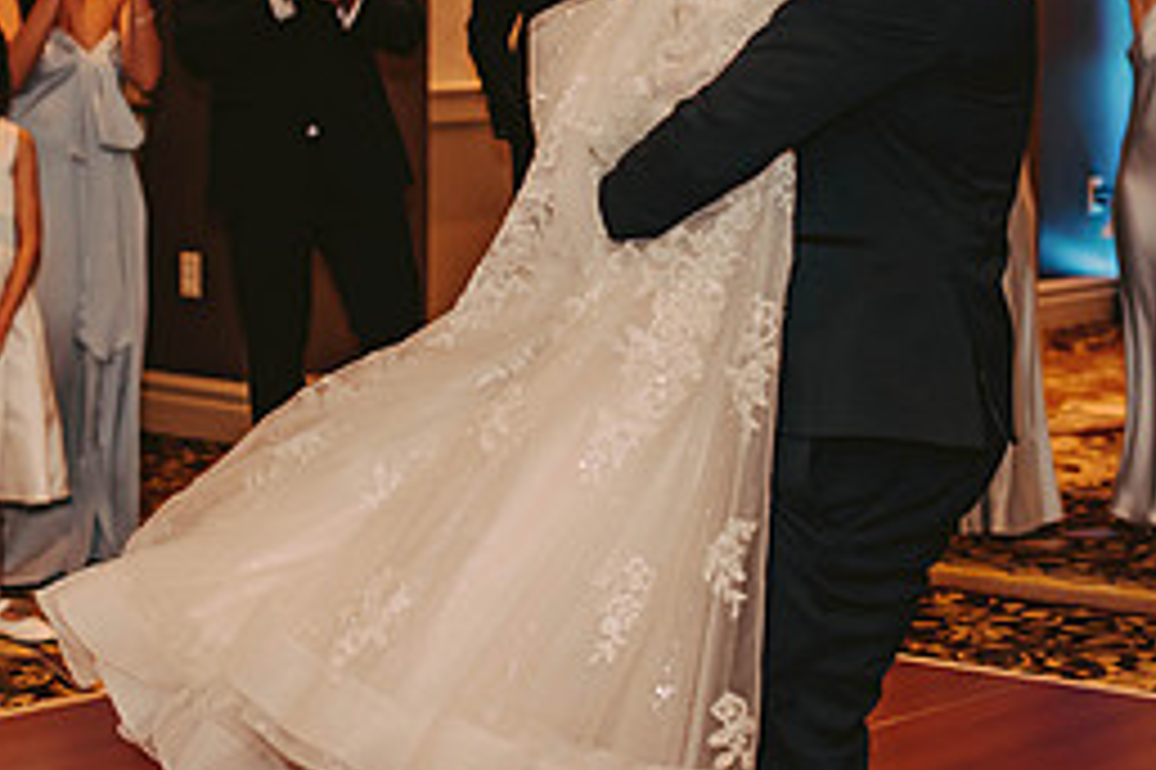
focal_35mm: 113
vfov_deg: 12.0
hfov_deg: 18.1
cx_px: 729
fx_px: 3626
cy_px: -25
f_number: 2.5
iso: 800
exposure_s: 1/125
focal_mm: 50
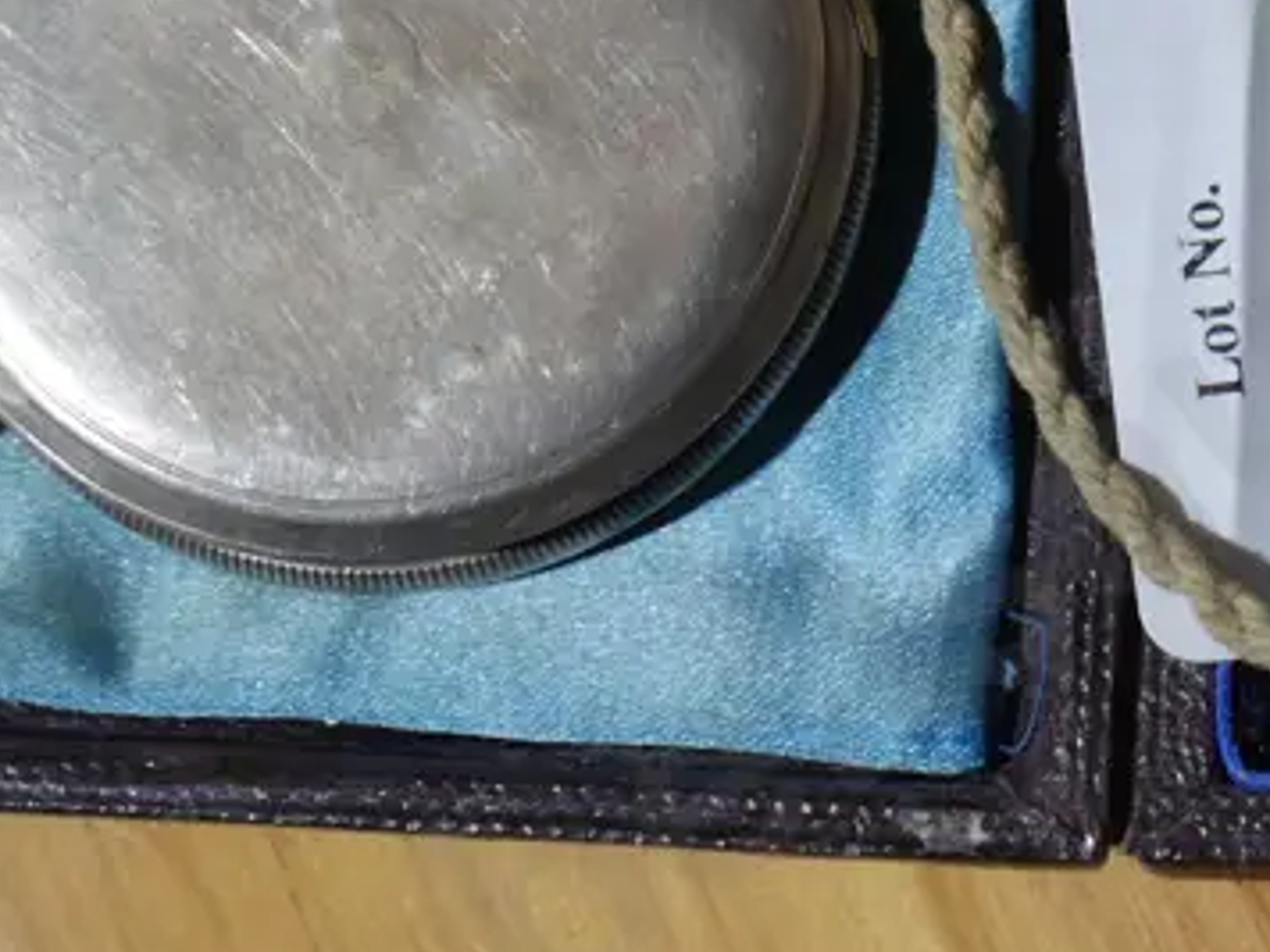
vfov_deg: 10.3
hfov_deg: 13.5
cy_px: 371
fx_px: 5283
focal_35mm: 144
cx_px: 1284
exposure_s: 1/60
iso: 500
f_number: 5.3
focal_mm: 25
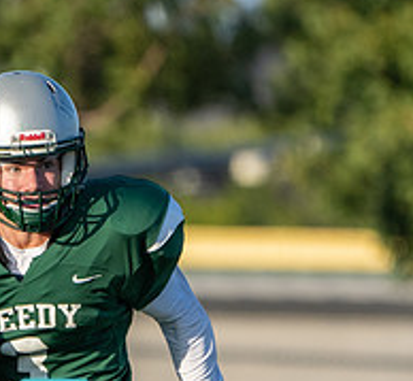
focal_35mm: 1756
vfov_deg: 1.0
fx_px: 22805
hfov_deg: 1.0
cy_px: 461
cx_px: -26
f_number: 5.6
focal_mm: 400
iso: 320
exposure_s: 1/1250
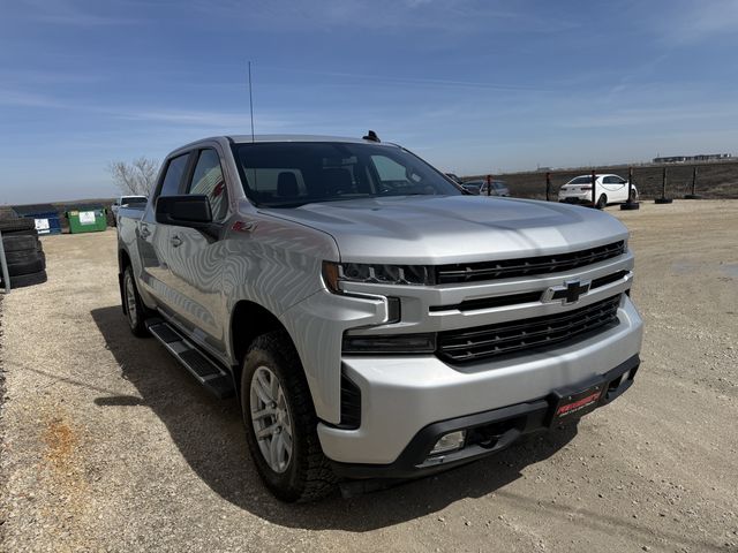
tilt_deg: -10.6
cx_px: 369
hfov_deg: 71.6
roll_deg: +3.7
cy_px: 276
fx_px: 512
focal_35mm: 24
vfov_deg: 56.8
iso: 100
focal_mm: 6.76
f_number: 1.78
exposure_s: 1/9091
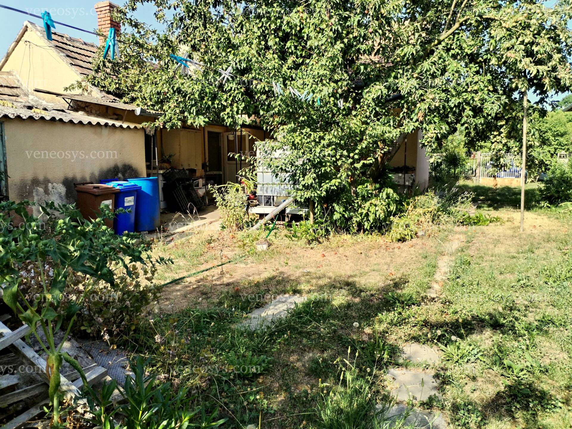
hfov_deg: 61.7
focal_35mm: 29
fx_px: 479
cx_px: 286
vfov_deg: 48.2
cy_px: 214
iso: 100
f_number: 1.8
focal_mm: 4.75
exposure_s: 1/552
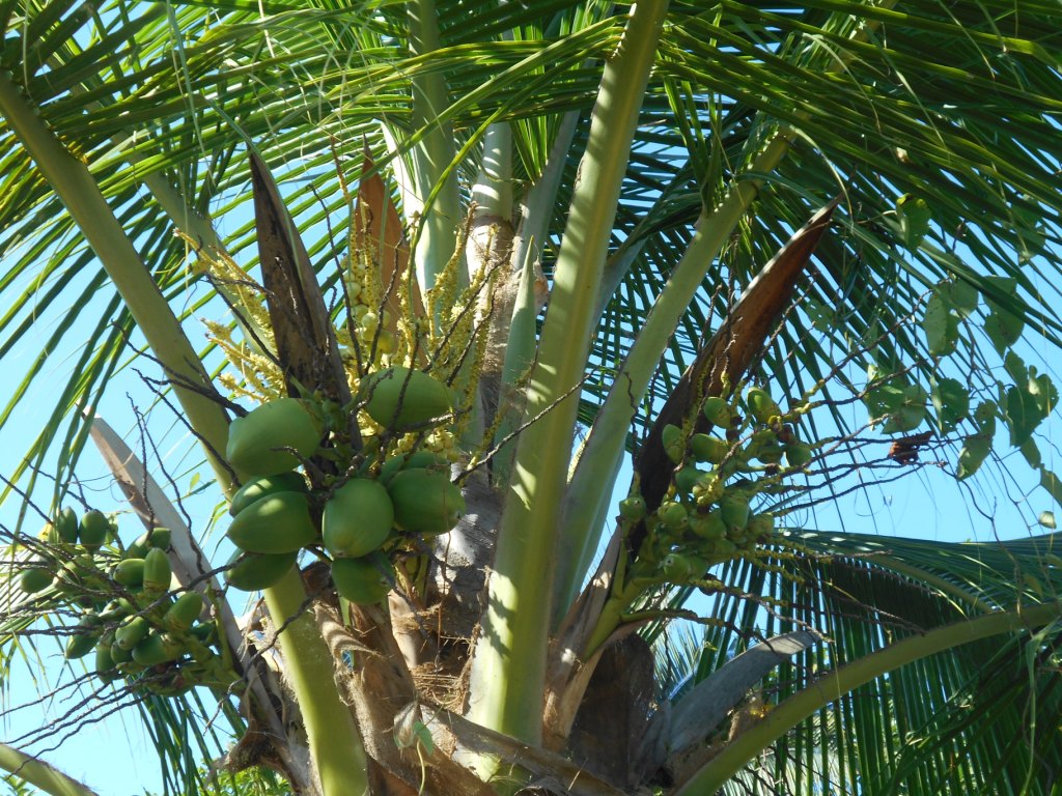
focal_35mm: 49
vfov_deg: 29.7
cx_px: 531
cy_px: 398
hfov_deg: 38.9
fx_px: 1503
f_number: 4.5
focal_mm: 8.8
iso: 80
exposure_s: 1/200
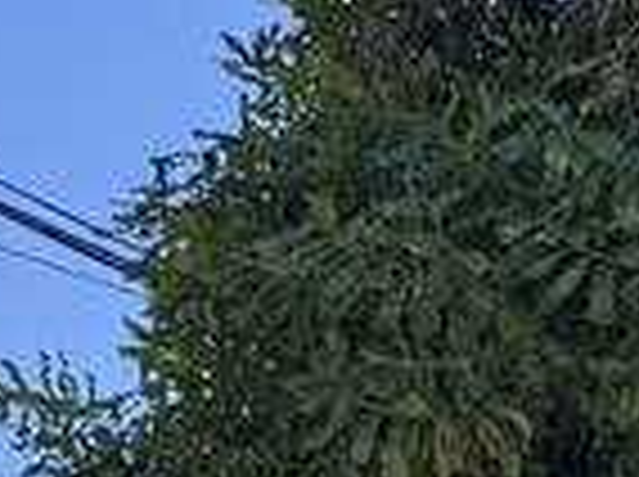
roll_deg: +0.3
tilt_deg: +7.9
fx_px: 2082
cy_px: 936
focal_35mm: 113
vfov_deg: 11.8
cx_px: 1213
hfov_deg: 14.8
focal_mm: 6.76
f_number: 1.78
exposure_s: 1/1238
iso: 80
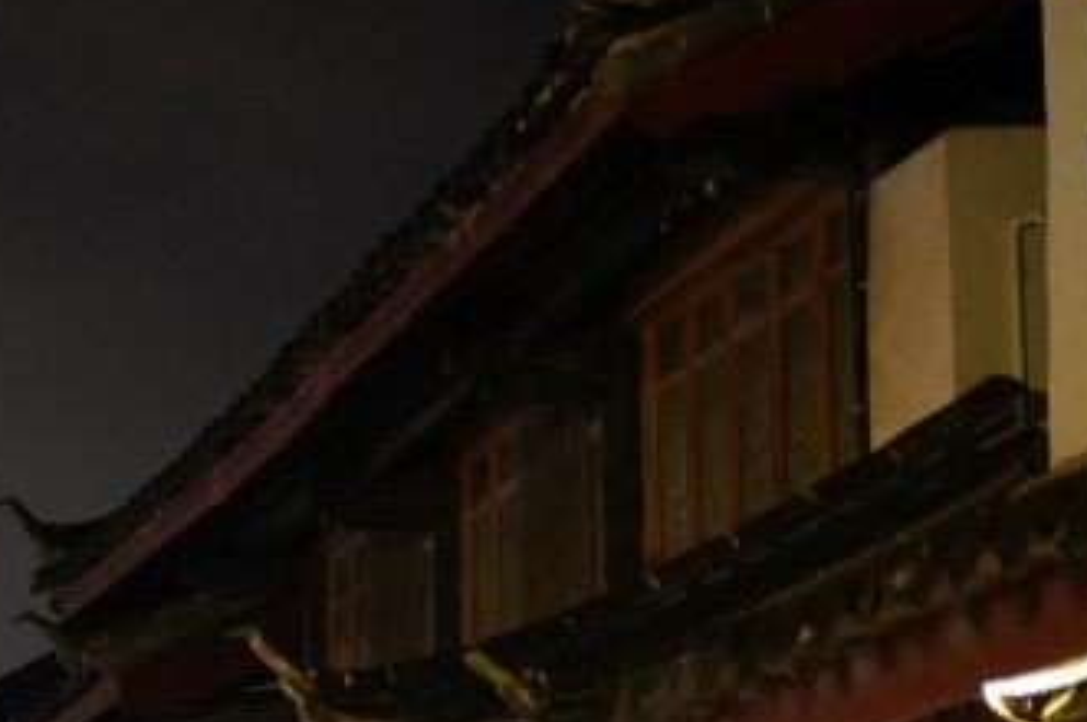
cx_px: -654
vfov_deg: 10.5
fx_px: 3831
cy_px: 1004
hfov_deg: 14.8
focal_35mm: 127
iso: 3200
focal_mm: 35
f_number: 1.8
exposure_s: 1/40
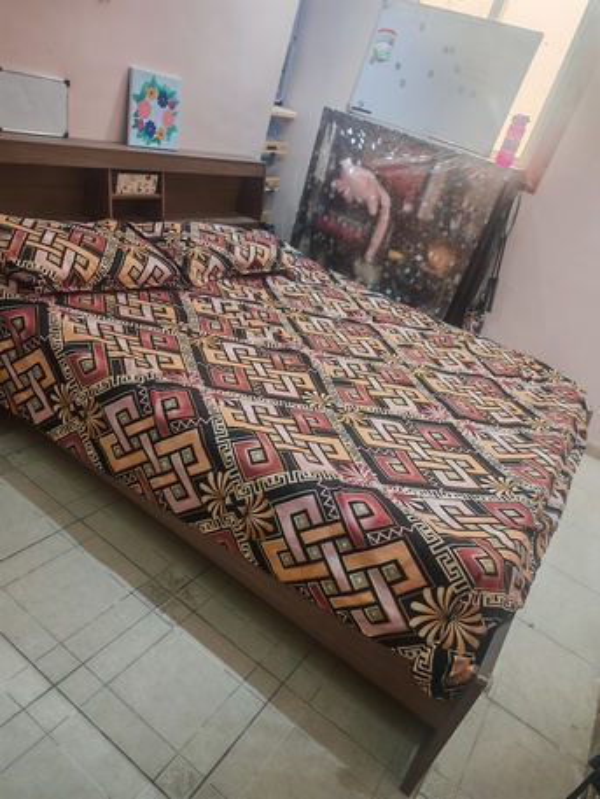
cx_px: 300
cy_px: 400
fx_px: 554
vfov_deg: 71.6
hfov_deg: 56.8
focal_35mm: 24
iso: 160
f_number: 2
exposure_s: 1/60
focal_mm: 6.83
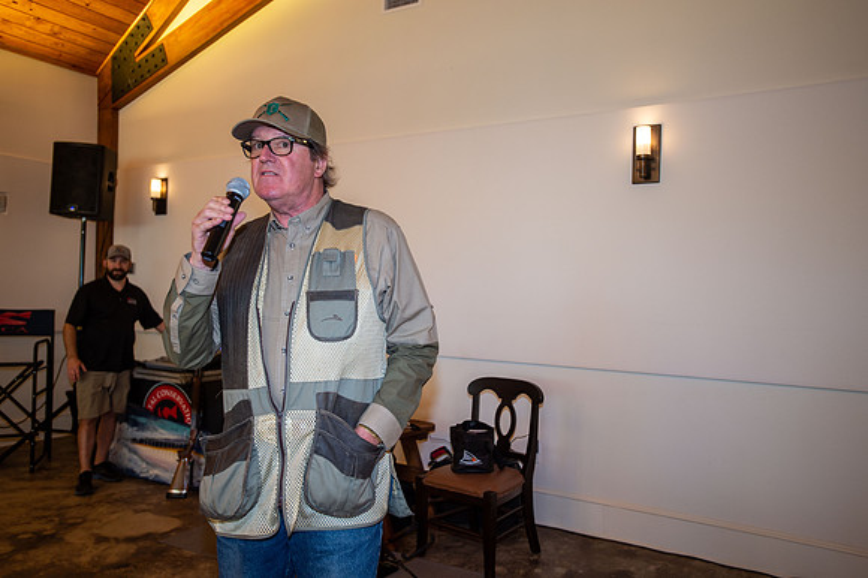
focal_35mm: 28
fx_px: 675
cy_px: 289
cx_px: 434
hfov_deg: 65.5
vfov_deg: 46.4
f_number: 3.2
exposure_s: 1/100
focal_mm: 28
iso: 640
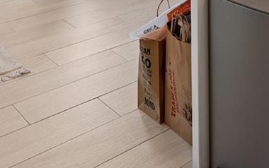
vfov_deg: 17.2
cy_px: -147
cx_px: 248
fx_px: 440
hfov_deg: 32.1
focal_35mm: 60
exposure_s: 1/6
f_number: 5
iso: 100
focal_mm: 14
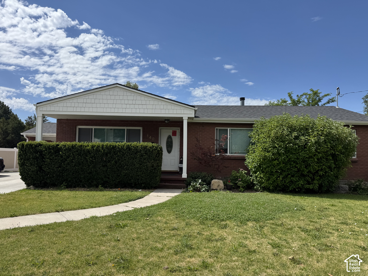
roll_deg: -1.8
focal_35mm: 24
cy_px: 138
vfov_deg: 56.8
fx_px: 255
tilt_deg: +2.8
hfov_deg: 71.6
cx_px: 184
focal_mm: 6.76
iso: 80
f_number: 1.78
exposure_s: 1/5814
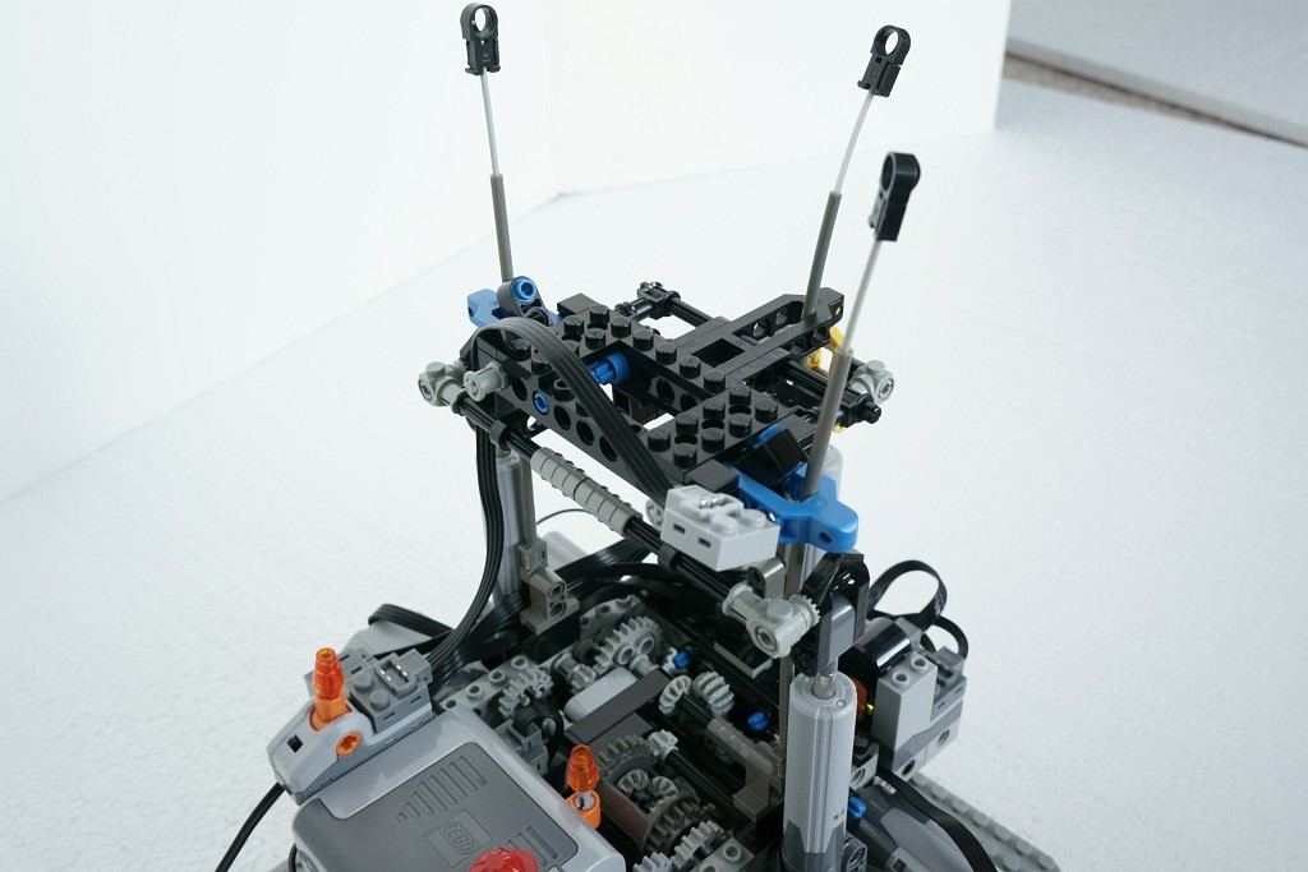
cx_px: 654
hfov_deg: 59.5
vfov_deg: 41.7
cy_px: 436
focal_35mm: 32
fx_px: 1145
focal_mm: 21
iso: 800
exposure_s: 1/13
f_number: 8
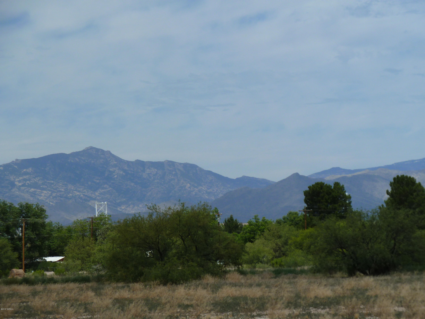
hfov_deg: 13.4
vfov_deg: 10.1
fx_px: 1805
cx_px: 212
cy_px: 160
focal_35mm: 147
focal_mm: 24.1
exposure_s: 1/800
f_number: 5.6
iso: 80
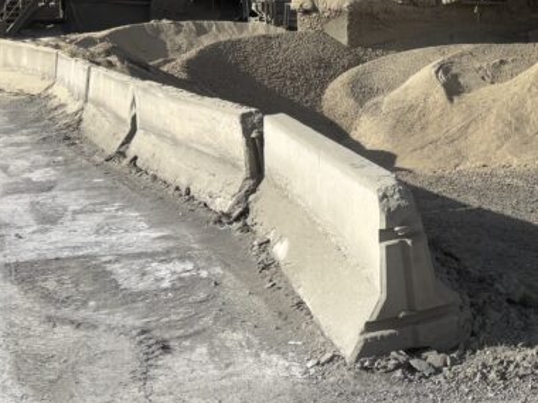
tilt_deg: -3.9
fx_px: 1088
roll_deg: -0.1
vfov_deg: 20.7
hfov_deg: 24.7
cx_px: 674
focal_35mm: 70
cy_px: 65
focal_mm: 5.96
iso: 50
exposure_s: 1/3788
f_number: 1.6
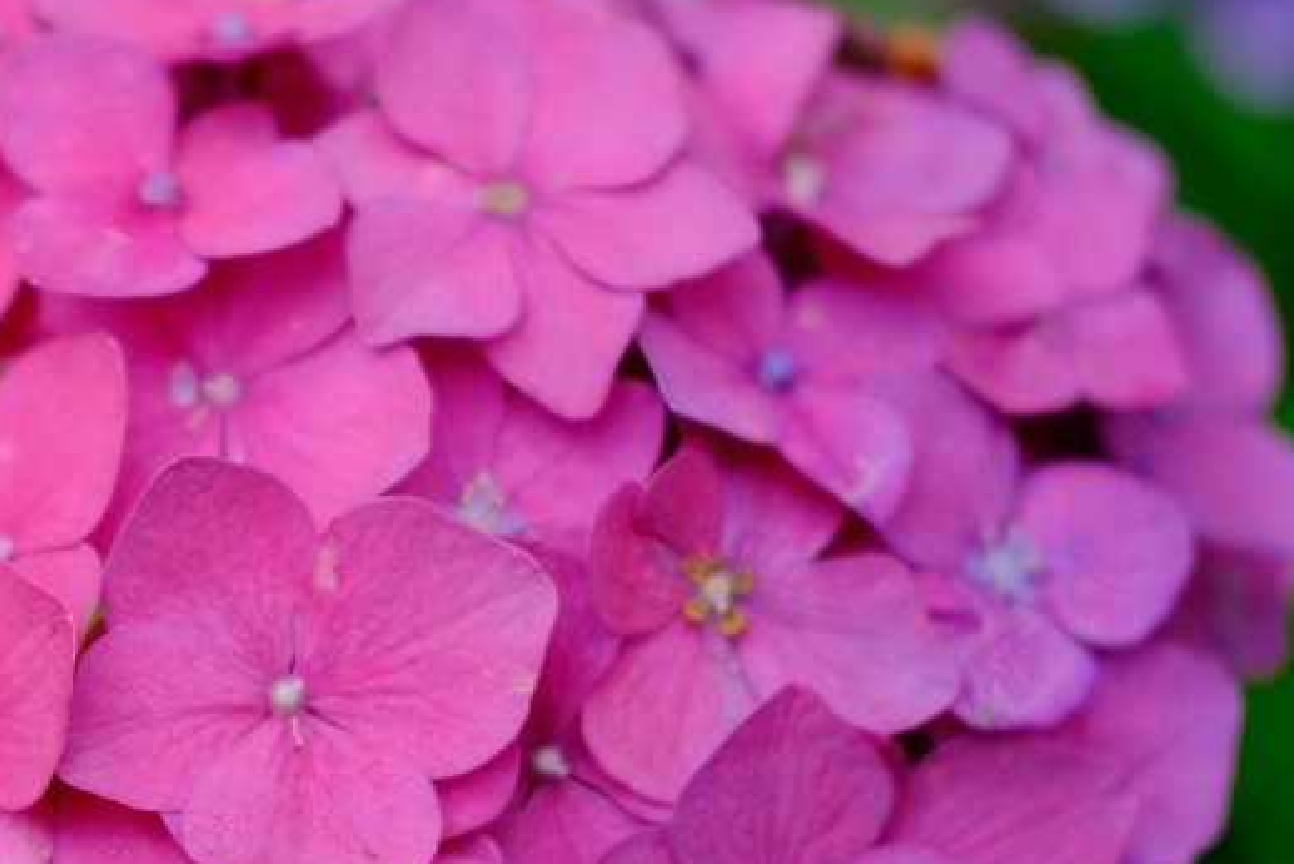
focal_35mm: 123
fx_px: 4422
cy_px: 533
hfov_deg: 16.5
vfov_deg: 11.1
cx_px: 173
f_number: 2
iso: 640
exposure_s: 1/1300
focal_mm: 35
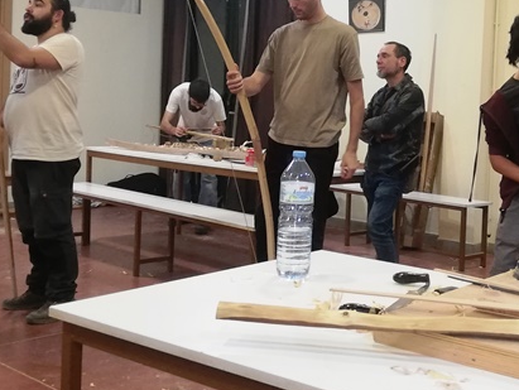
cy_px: 134
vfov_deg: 26.0
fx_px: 840
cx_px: 373
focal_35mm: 56
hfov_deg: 33.8
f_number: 2.2
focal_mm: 3.81
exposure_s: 1/25
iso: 320
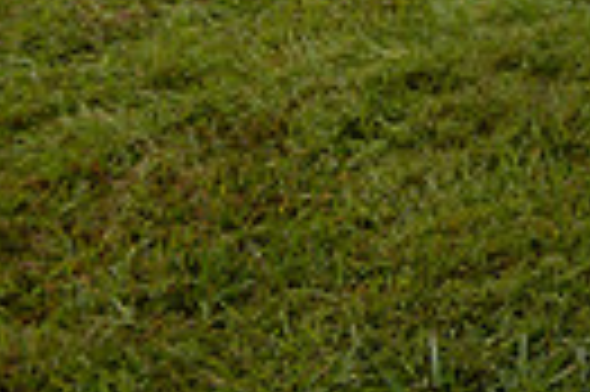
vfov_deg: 10.0
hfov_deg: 13.6
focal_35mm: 124
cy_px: -457
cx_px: 1261
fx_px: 2030
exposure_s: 1/4000
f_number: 2.8
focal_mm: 28
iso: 250
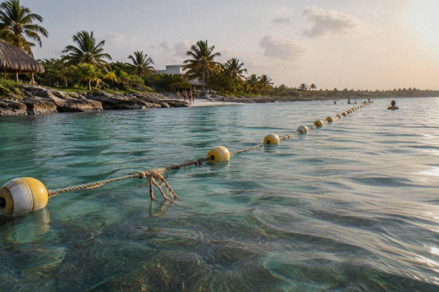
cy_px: 146
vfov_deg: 37.8
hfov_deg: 54.5
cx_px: 220
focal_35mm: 35
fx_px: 427
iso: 320
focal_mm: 35
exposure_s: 1/200
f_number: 9
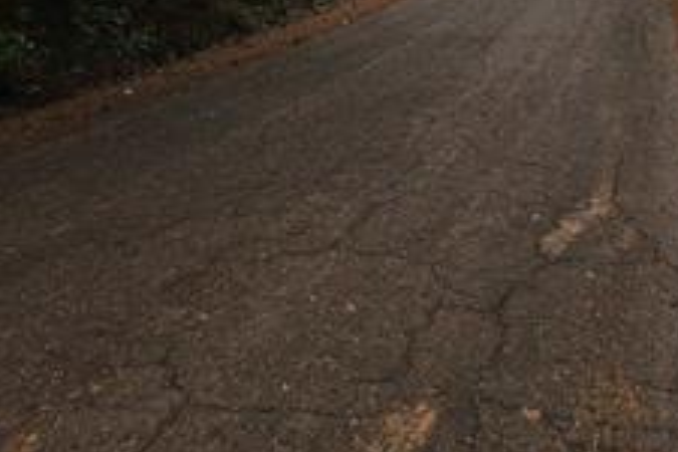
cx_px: 443
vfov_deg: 22.9
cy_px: -169
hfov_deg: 38.5
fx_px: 960
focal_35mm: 51
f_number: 1.8
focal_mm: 5.4
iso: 25
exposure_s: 1/443
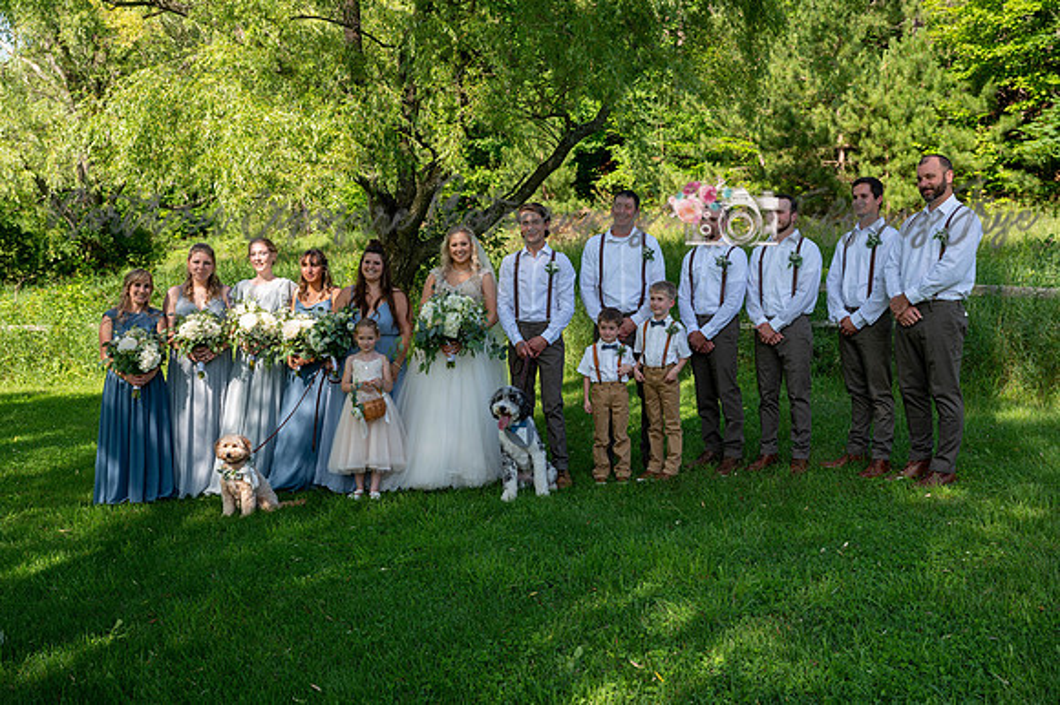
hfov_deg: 48.5
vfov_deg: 33.4
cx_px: 530
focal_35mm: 40
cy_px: 352
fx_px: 1177
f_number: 5.6
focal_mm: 40
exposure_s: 1/250
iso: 200
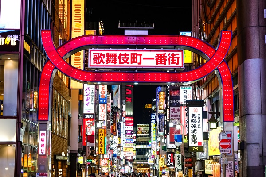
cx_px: 133
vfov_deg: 19.5
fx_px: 517
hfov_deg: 28.8
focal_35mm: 70
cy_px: 88
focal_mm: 46.6
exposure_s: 1/50
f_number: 4
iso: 400
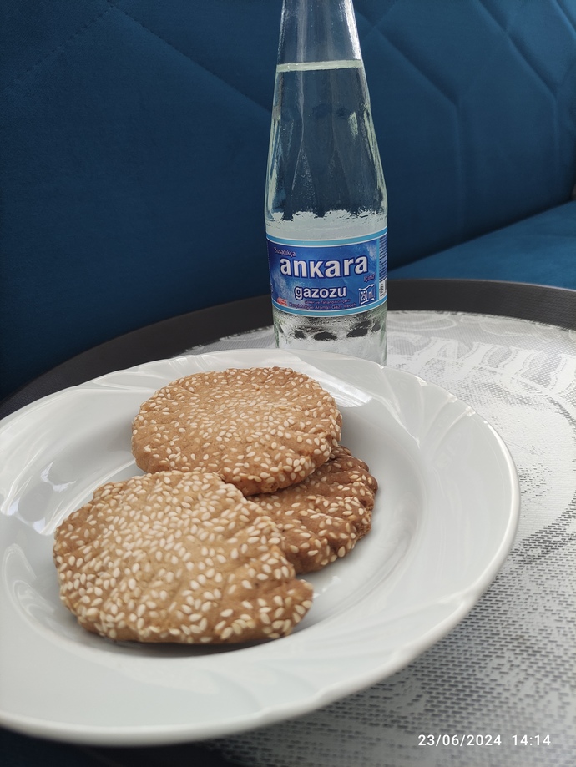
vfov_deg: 69.4
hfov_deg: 54.9
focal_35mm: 25
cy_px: 384
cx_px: 288
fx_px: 554
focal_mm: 5.43
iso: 346
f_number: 1.89
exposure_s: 1/40
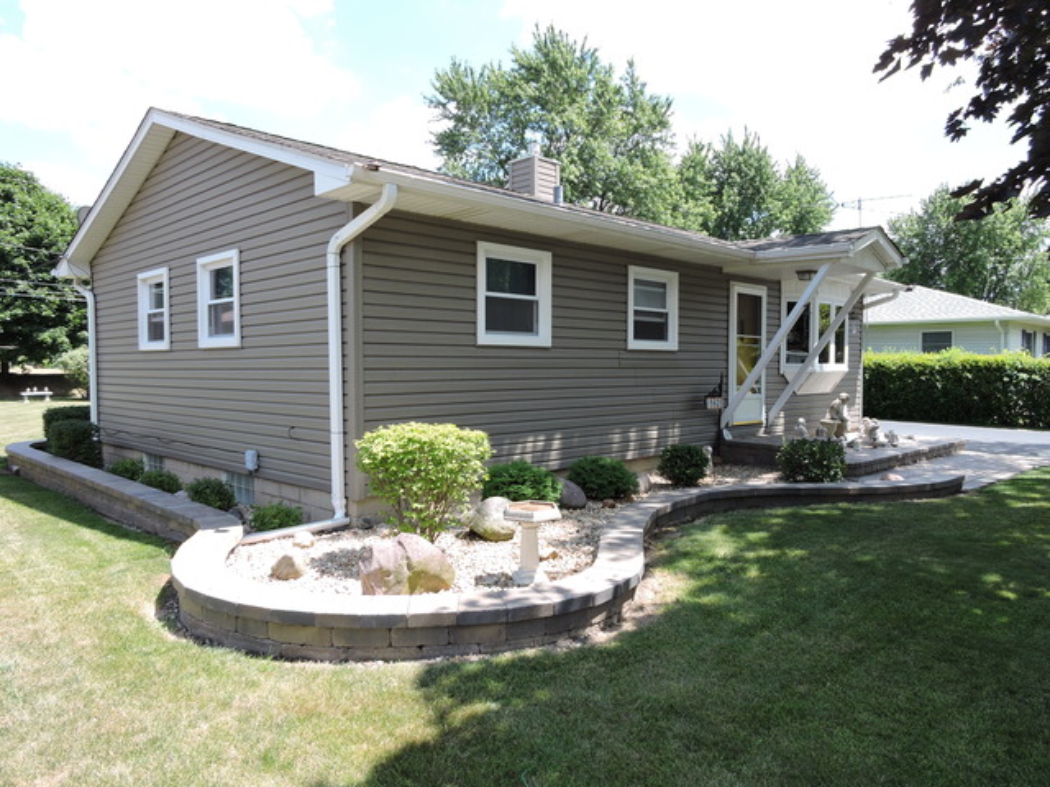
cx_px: 525
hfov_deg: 71.6
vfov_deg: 56.8
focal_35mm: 24
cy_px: 394
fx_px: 728
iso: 100
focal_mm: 4.3
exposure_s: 1/320
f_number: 3.3
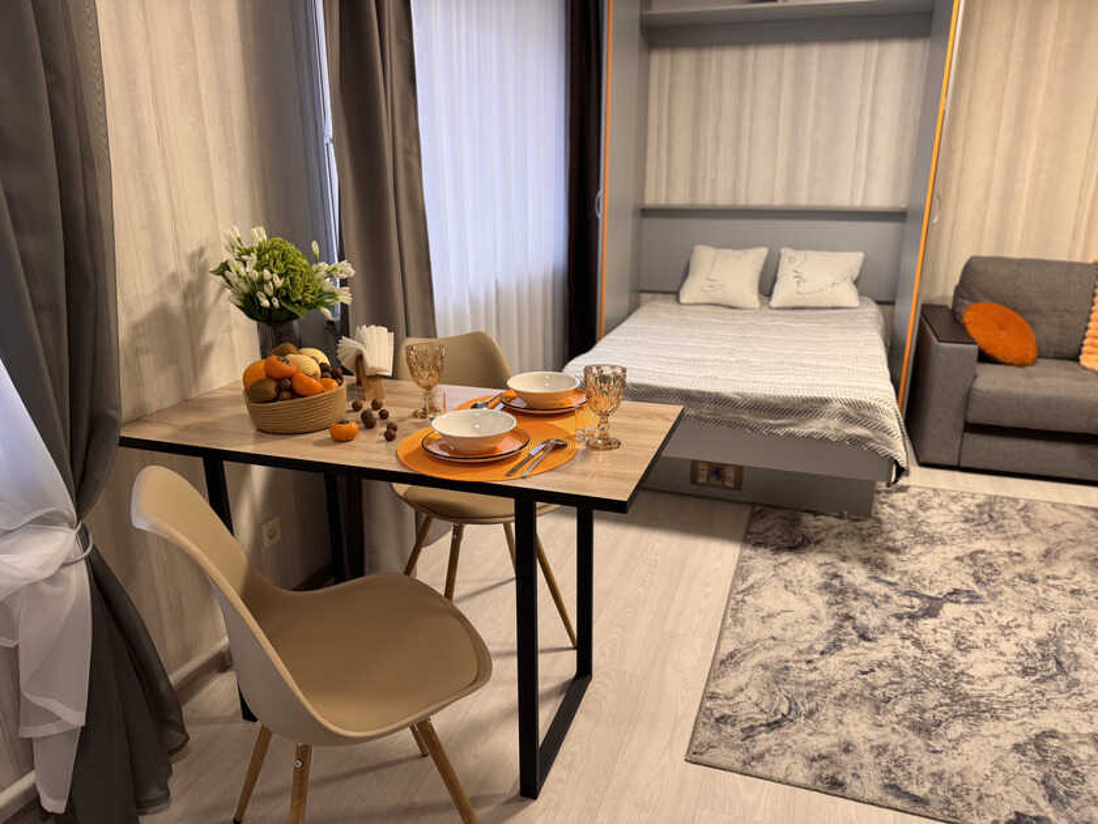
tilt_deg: -17.7
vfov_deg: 56.8
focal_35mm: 24
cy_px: 412
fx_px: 761
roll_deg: +0.4
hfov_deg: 71.6
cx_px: 549
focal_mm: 6.76
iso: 160
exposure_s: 1/50
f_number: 1.78
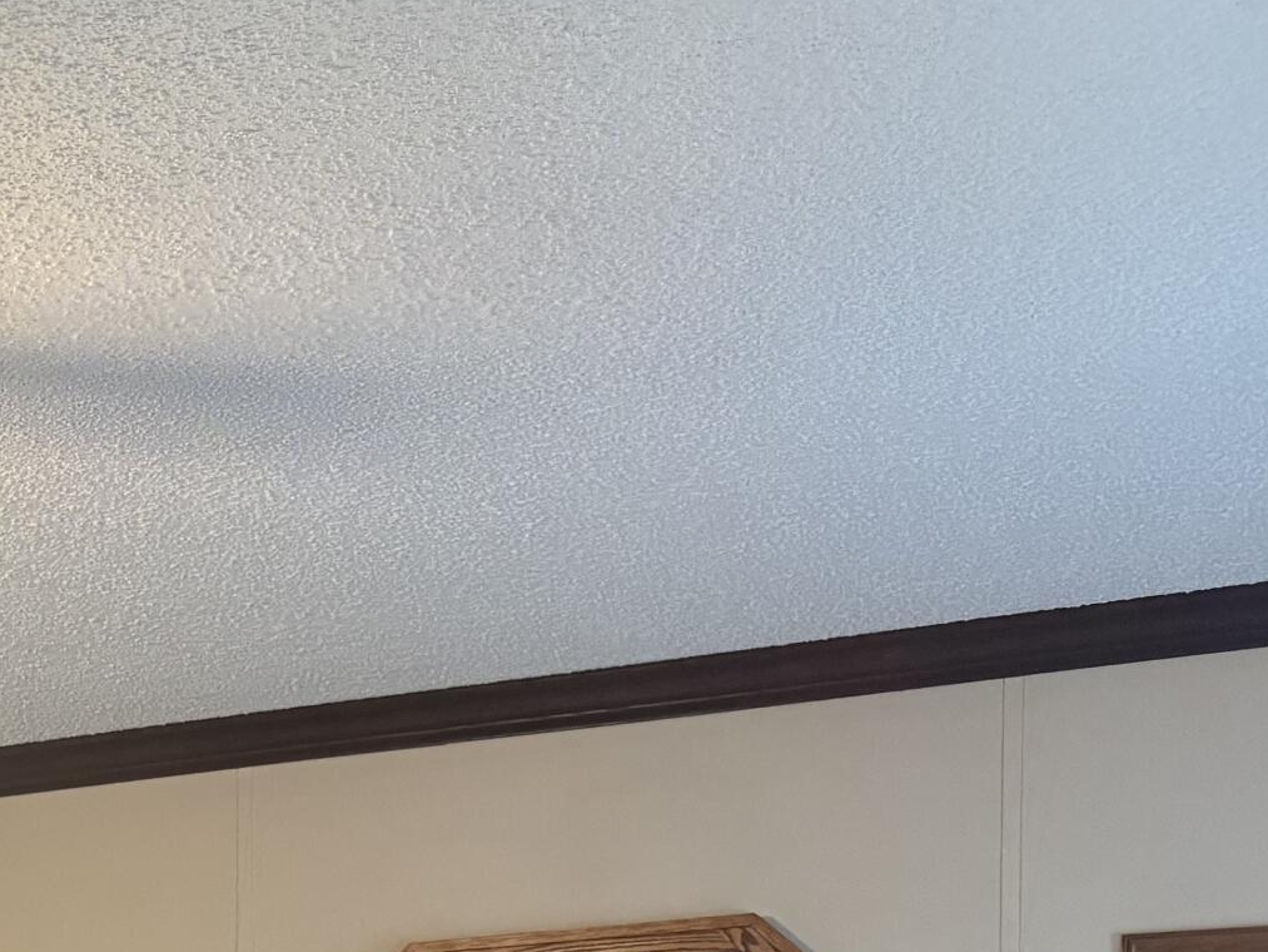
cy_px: 1255
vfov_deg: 17.8
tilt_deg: +3.2
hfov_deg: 21.8
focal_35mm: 77
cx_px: -547
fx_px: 2821
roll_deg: -0.9
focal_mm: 5.96
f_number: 1.6
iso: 320
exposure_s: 1/60
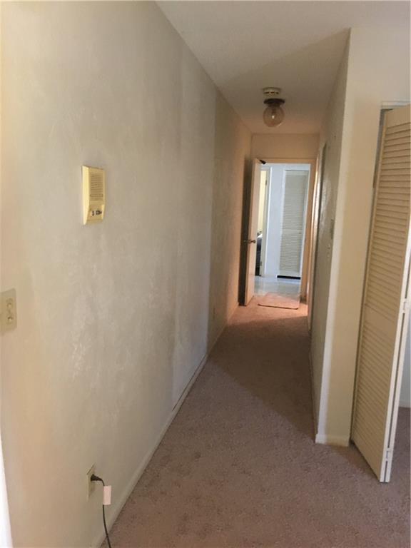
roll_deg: -1.1
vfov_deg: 61.7
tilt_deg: -9.6
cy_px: 274
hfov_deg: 48.2
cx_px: 206
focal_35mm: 29
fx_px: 459
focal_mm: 4.15
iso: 400
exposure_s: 1/15
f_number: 2.2
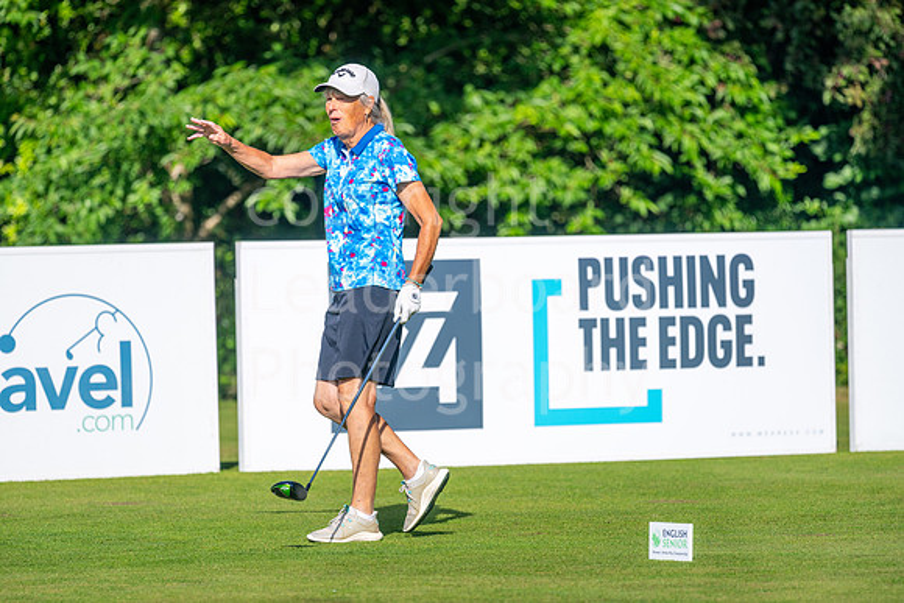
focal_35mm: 300
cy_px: 302
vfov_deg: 4.6
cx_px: 452
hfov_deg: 6.9
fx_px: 7535
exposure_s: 1/2500
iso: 200
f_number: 5
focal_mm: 300
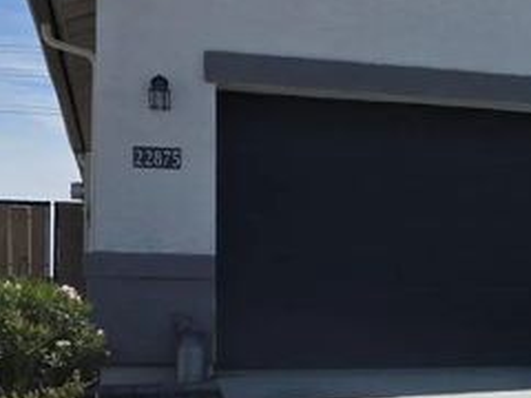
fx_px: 1503
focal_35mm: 98
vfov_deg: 15.0
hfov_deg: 17.0
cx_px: 918
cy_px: 298
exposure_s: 1/7944
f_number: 1.7
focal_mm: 6.3
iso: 80
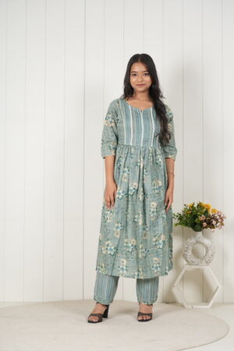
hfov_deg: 21.6
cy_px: 176
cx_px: 117
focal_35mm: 63
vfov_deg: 31.9
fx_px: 614
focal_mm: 63
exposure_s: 1/125
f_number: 6.3
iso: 125
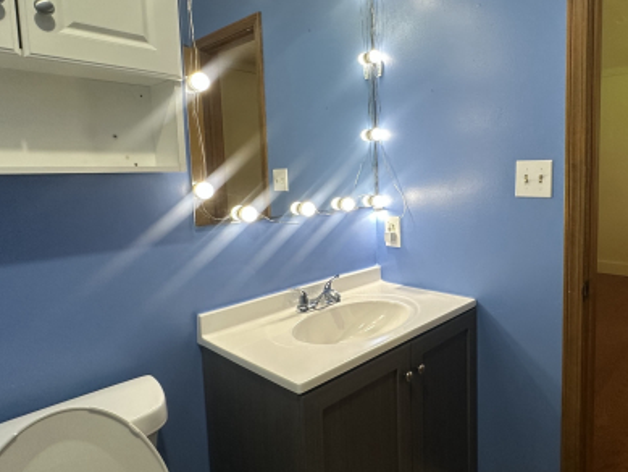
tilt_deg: -4.1
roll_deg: +1.7
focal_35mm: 24
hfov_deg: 70.5
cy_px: 215
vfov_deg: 56.8
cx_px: 388
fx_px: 436
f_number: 2.2
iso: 200
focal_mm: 2.22
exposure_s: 1/60
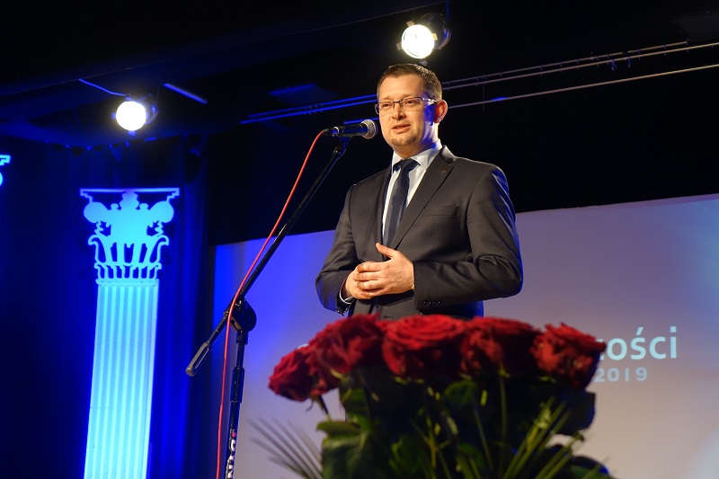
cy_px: 240
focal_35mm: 62
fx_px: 1238
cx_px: 360
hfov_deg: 32.4
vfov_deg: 21.9
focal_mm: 22.85
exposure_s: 1/50
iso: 800
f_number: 2.8
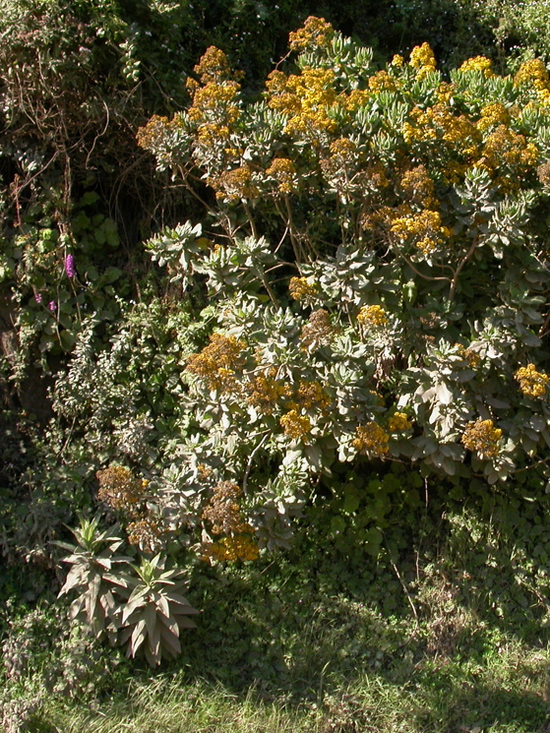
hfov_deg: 28.2
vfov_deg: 37.5
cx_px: 400
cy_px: 366
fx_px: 1080
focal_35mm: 51
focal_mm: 7.85
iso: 100
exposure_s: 1/192
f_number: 6
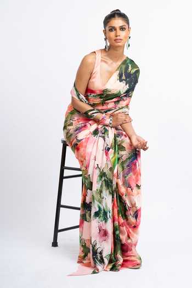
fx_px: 680
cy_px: 144
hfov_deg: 16.1
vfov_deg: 23.9
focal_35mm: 85
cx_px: 96
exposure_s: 1/160
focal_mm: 85
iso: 200
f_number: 11
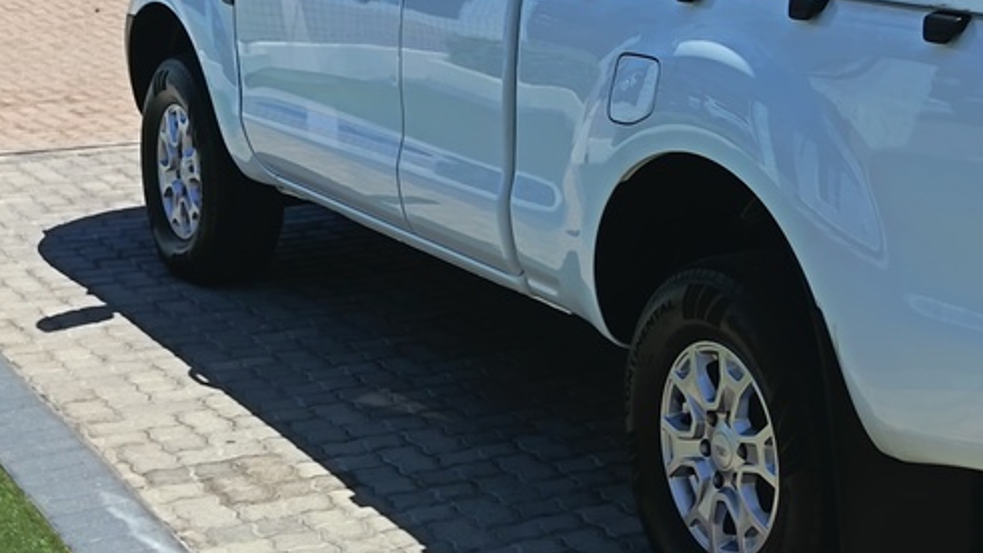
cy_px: 78
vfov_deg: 15.9
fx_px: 1955
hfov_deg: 26.8
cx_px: 957
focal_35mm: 75
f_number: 1.75
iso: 100
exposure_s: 1/977
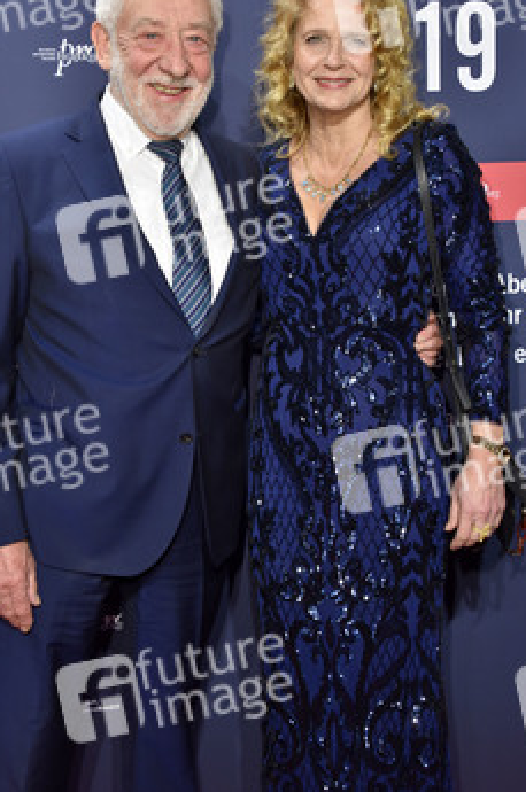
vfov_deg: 38.9
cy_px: 344
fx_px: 1121
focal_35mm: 51
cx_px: 241
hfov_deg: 26.4
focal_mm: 44
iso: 1000
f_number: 6.3
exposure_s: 1/160
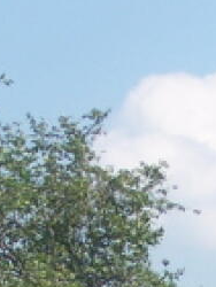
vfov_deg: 5.6
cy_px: 532
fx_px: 2899
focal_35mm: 349
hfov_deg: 4.3
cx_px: 277
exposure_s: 1/1000
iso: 80
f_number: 3.2
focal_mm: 10.7
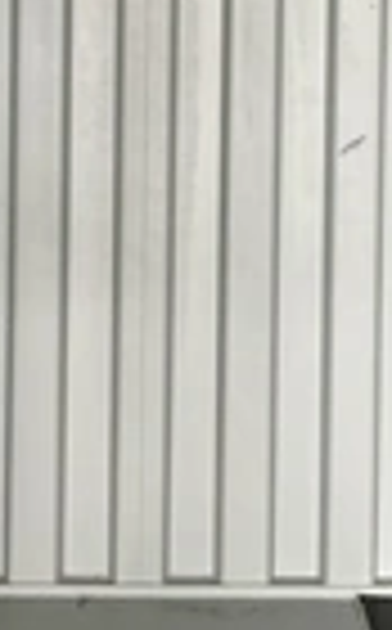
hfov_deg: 14.8
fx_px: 1510
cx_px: 162
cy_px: 18
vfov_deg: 22.8
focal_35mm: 88
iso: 64
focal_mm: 3
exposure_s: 1/66
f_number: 1.8
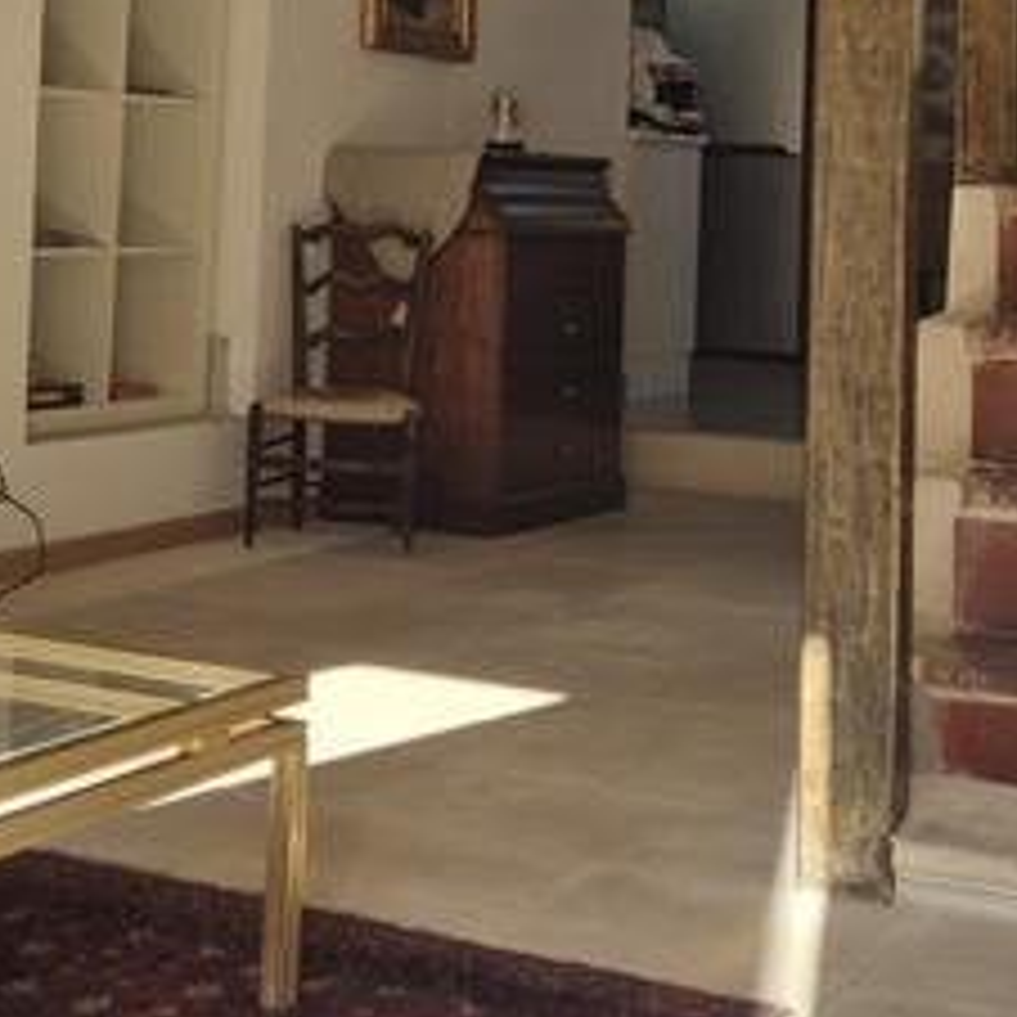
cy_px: 68
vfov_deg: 23.3
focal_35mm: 72
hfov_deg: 24.0
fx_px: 2393
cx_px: 482
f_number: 1.8
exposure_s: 1/228
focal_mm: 5.4
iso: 25
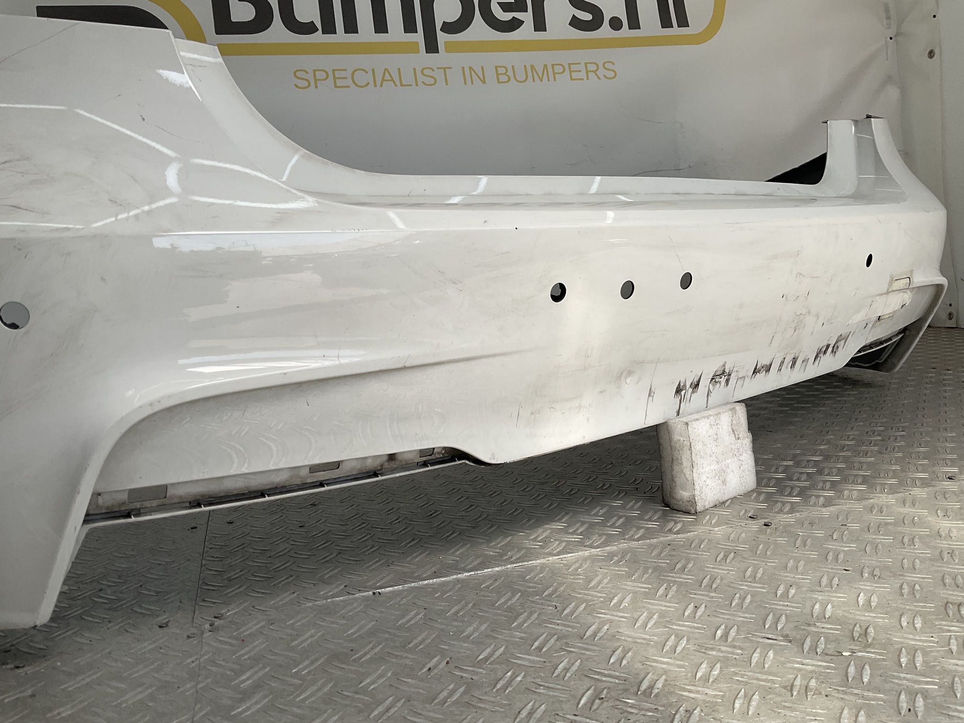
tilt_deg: -8.0
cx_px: 482
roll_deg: +3.0
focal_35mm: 29
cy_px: 362
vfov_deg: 48.2
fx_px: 808
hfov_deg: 61.7
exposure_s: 1/842
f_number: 1.8
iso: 16
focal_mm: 3
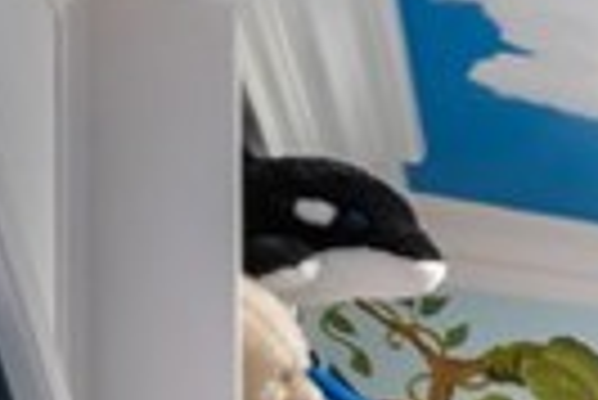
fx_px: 2045
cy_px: 969
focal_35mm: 123
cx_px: 2059
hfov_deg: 9.7
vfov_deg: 9.8
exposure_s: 8
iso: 100
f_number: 22
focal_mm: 16
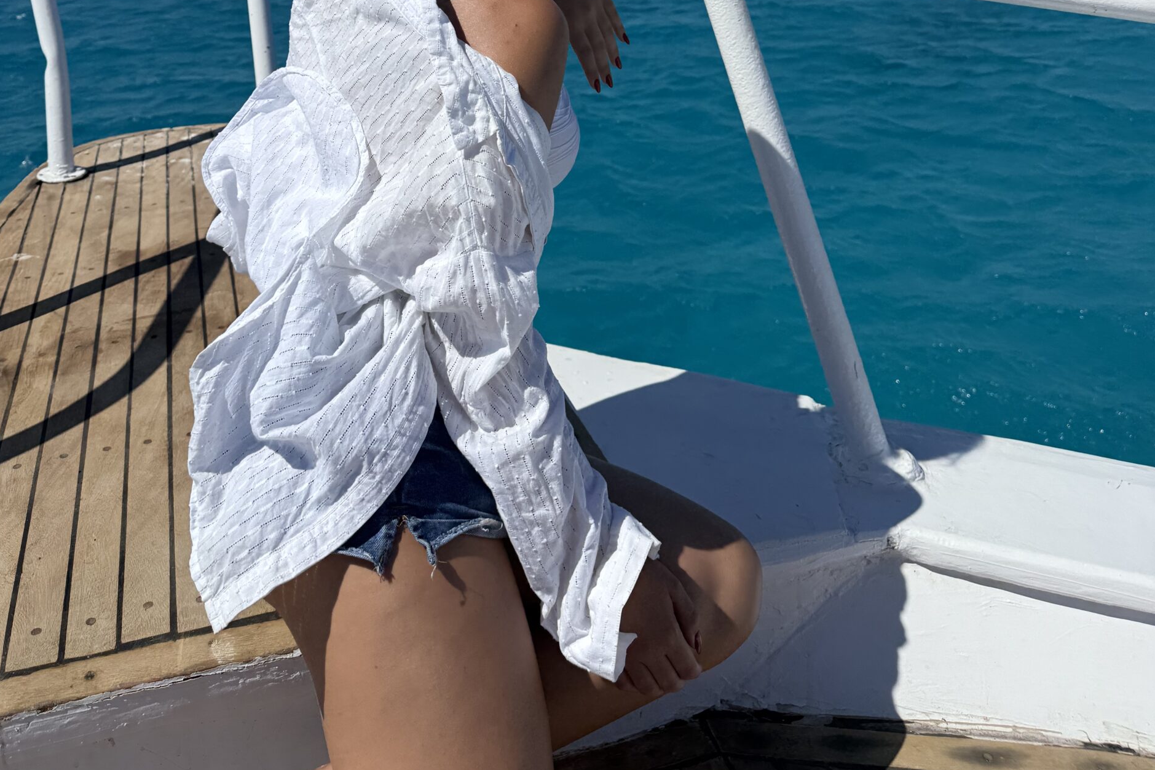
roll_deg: +2.2
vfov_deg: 36.1
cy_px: 50
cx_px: 567
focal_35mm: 34
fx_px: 1091
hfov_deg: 55.8
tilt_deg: -11.9
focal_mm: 6.76
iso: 80
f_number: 1.78
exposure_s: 1/10309
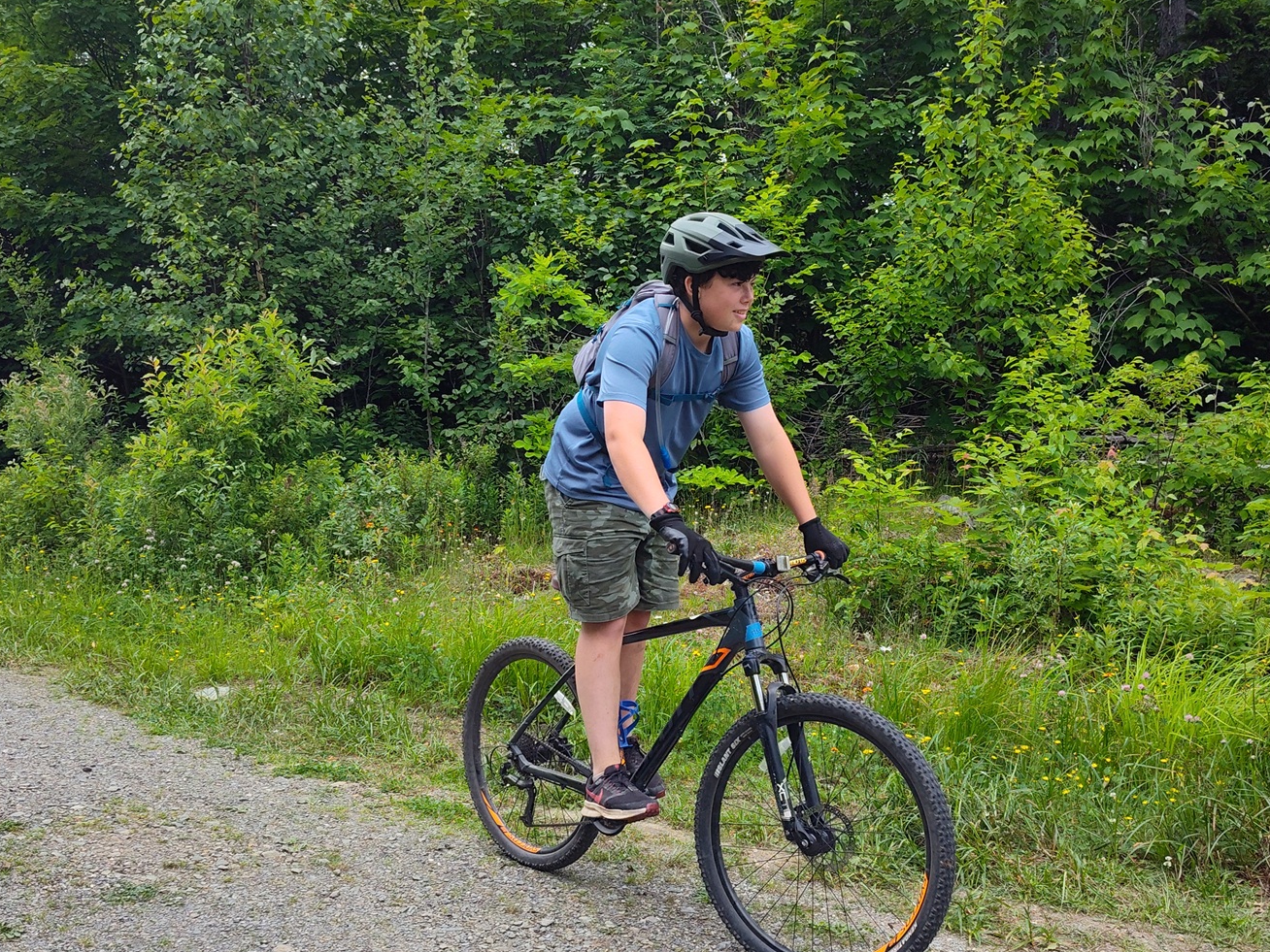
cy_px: 561
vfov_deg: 39.5
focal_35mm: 36
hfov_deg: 51.3
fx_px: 1321
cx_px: 659
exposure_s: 1/835
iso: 100
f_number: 1.8
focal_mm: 5.56
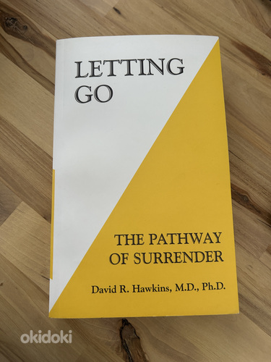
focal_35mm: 26
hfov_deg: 53.1
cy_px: 181
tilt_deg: -82.0
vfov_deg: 67.3
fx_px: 271
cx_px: 136
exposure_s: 1/100
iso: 125
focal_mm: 5.7
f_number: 1.5
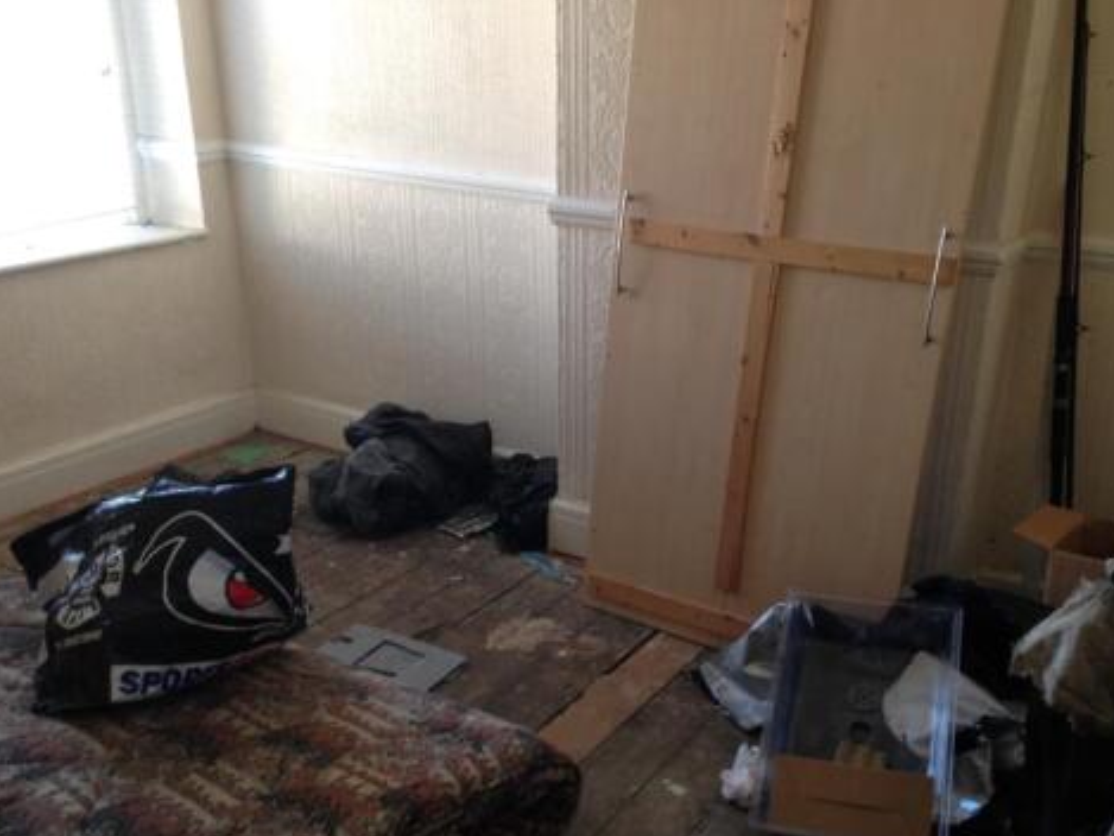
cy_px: 500
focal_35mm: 41
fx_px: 1320
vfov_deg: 35.0
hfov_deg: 45.7
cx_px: 605
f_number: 2.4
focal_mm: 4.12
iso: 80
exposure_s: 1/20
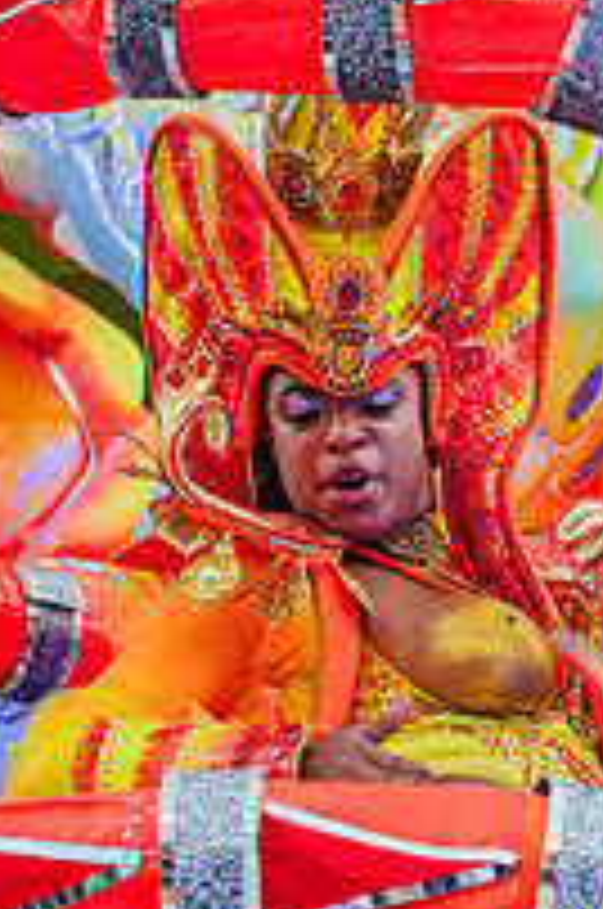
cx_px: 583
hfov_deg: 8.7
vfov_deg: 13.1
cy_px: 693
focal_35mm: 156
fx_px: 3933
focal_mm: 70
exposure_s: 1/1250
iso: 640
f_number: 5.6
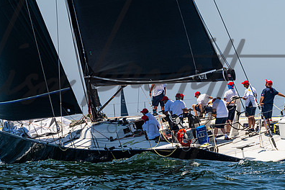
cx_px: 114
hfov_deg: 6.2
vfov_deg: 4.1
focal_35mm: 332
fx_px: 2628
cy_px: 117
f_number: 8
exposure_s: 1/1600
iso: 400
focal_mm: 165
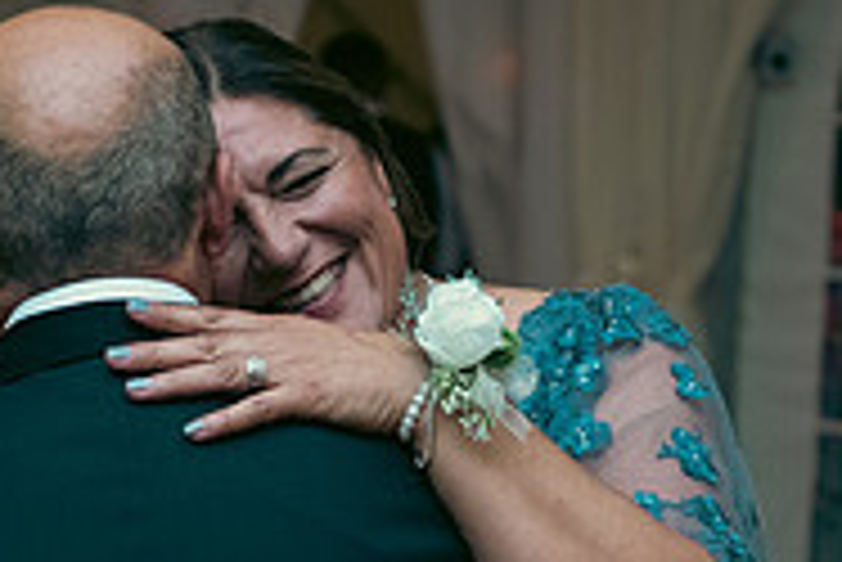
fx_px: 3628
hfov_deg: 13.2
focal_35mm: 155
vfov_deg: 8.8
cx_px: 356
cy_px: 506
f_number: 3.5
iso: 800
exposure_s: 1/160
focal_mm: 50
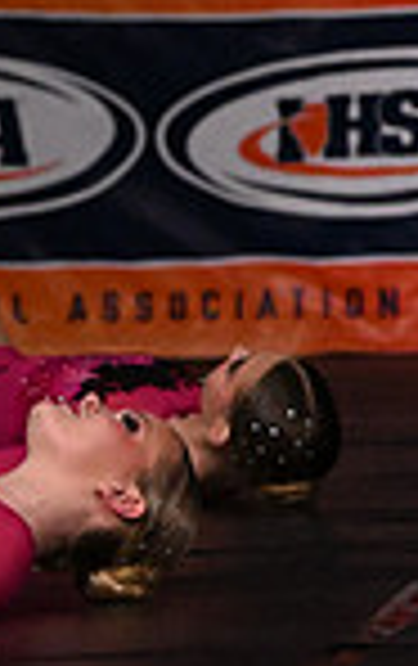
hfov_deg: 2.1
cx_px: -809
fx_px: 11366
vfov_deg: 3.4
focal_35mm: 626
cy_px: 468
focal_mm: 105
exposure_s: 1/1000
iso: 6400
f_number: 4
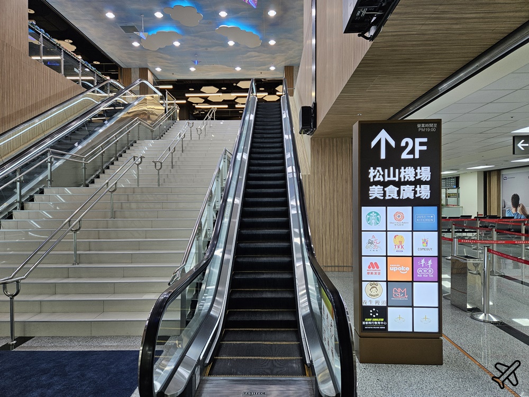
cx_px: 264
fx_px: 351
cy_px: 198
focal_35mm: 23
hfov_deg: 73.9
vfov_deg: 58.9
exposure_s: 1/120
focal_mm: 5.4
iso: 100
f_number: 1.8
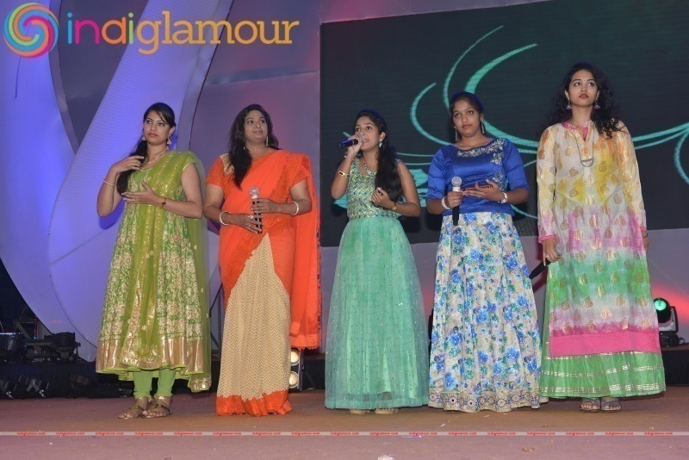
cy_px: 230
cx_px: 344
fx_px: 919
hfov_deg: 41.1
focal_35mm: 48
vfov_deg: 28.1
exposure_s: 1/160
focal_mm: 48
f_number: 5.6
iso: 200
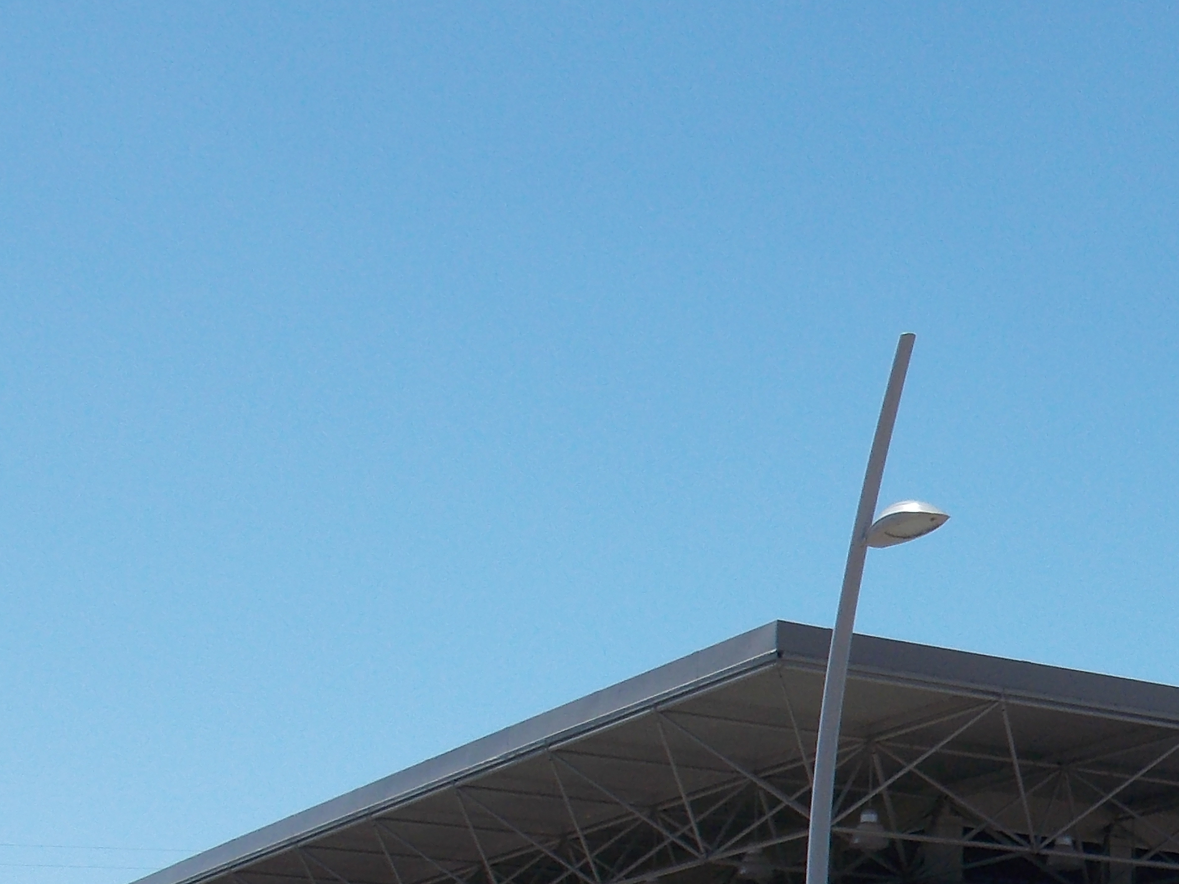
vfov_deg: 19.7
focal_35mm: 73
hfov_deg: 24.5
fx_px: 2486
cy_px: 853
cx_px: 1360
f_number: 3.3
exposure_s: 1/1000
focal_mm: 5.3
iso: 80
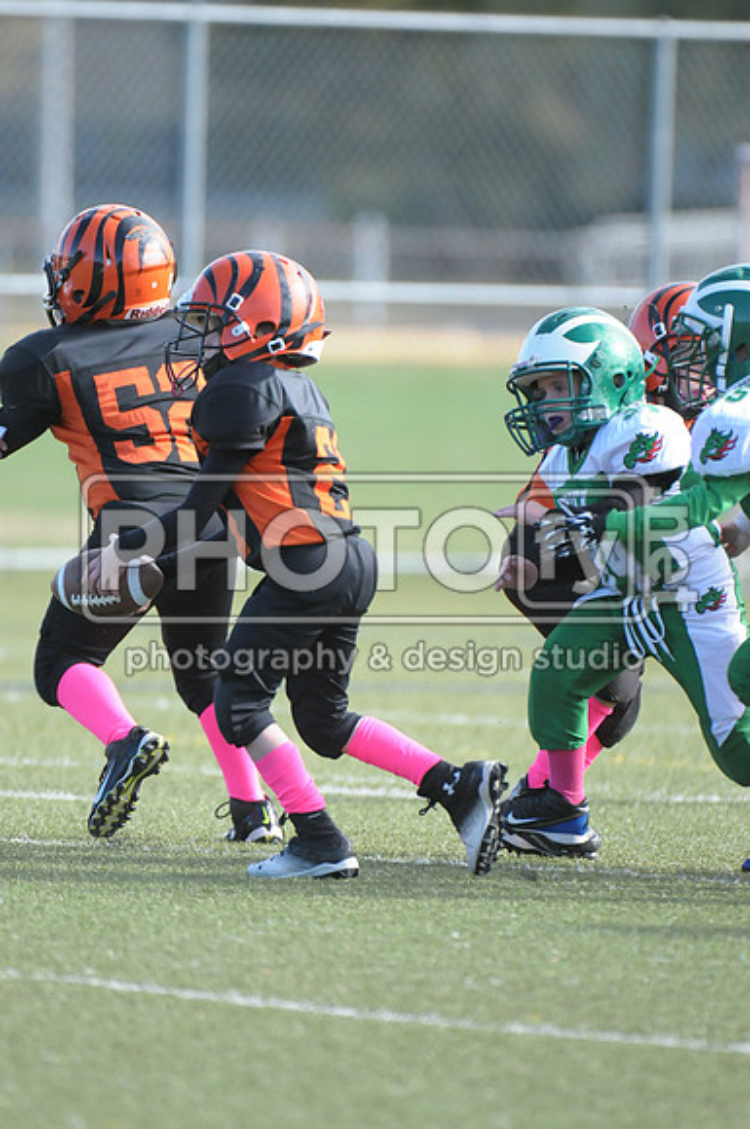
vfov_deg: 3.4
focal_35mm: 600
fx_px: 18805
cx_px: 375
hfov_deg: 2.3
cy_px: 564
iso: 1600
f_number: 4
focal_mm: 400
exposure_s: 1/2500
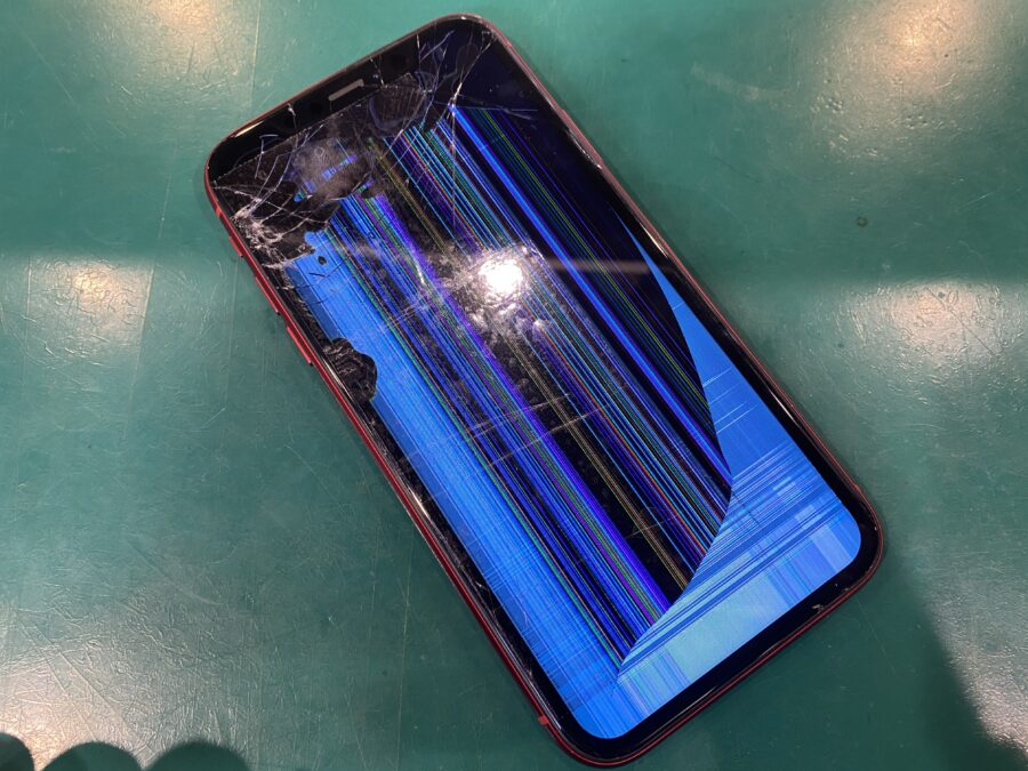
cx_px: 514
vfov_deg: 53.1
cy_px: 386
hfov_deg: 67.3
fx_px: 772
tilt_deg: -74.9
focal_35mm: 26
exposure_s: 1/50
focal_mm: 4.25
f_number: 1.8
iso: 200
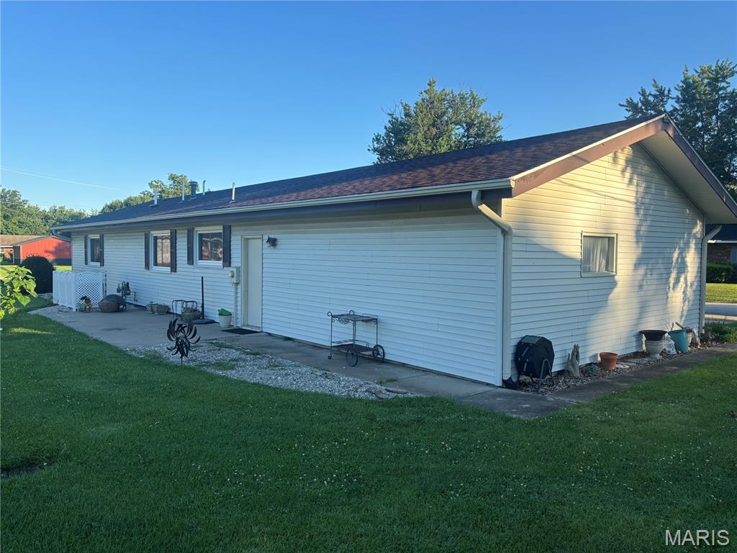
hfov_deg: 67.3
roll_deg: -0.4
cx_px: 368
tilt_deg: -2.5
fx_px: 554
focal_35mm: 26
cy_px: 276
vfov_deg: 53.1
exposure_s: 1/1233
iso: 50
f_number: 1.6
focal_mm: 5.96
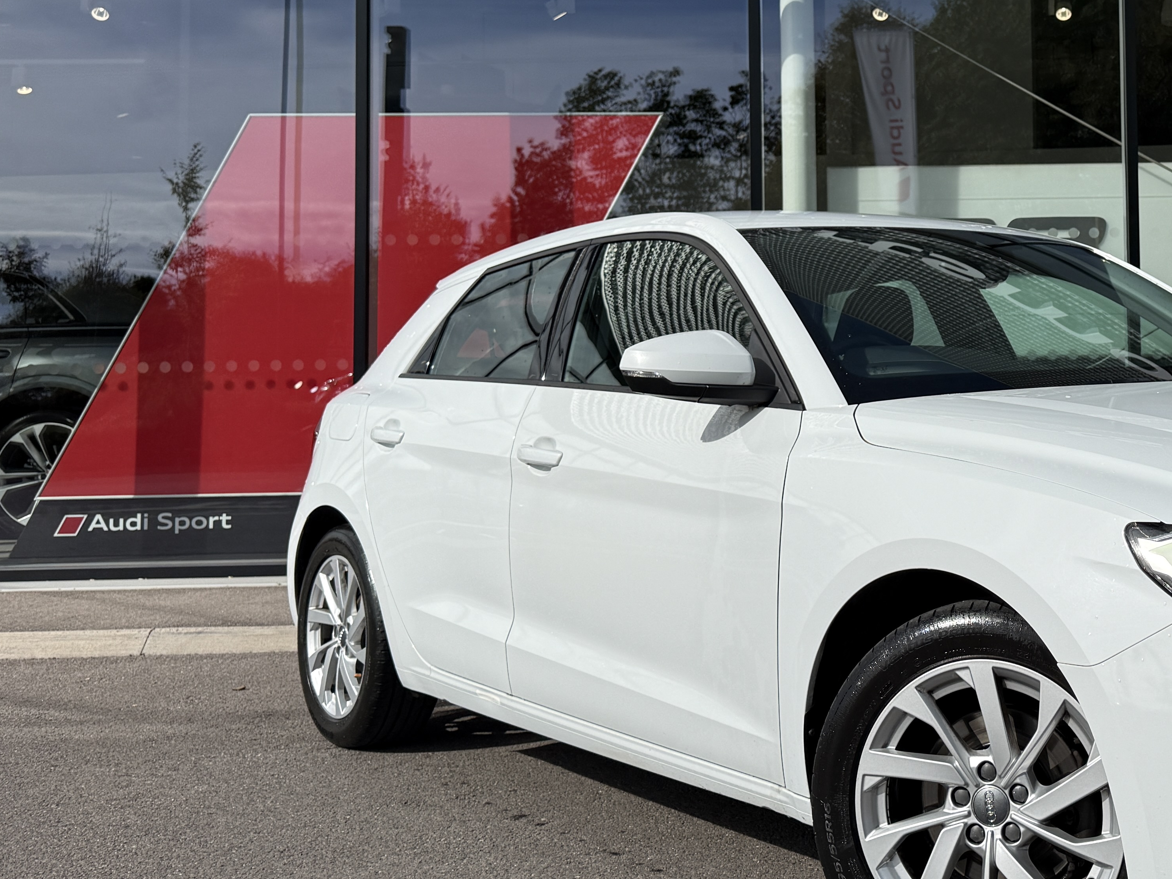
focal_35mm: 46
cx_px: 981
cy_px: 280
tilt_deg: +3.5
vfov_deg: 31.2
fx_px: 1557
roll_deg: +1.1
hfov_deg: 39.2
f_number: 1.78
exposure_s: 1/8130
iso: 80
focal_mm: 6.76
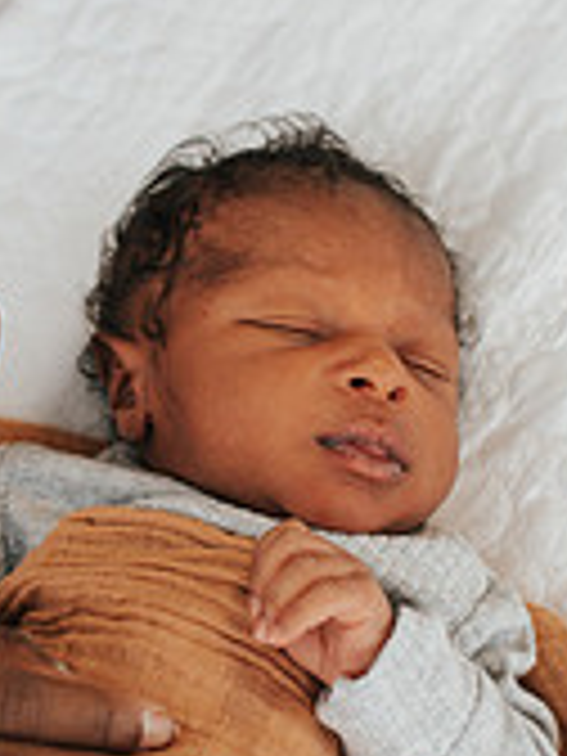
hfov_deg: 16.4
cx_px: 266
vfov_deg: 21.8
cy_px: 428
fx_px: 1966
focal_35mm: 90
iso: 200
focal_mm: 35
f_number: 3.2
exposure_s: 1/250
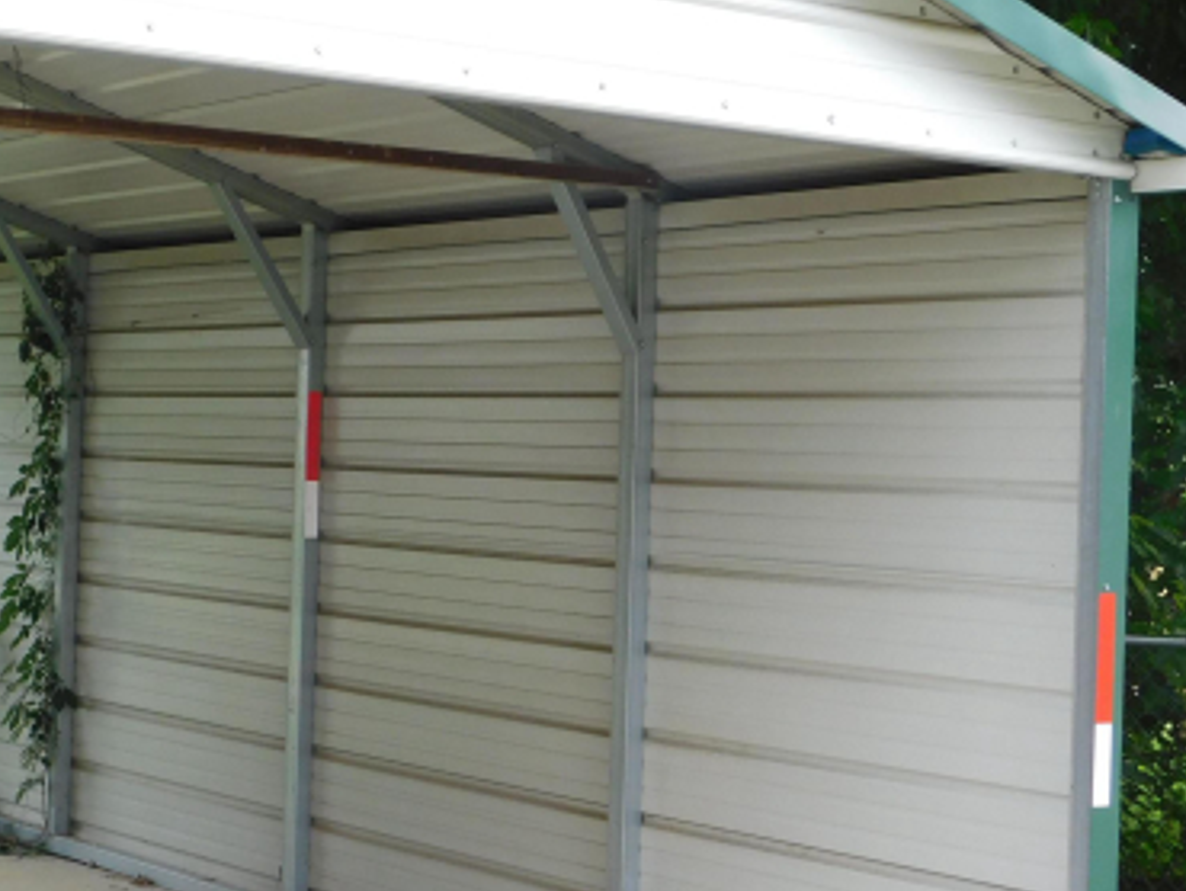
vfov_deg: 20.5
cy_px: 494
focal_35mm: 72
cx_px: 200
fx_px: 2468
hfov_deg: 26.4
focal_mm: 7.1
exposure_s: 1/125
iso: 125
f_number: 3.6
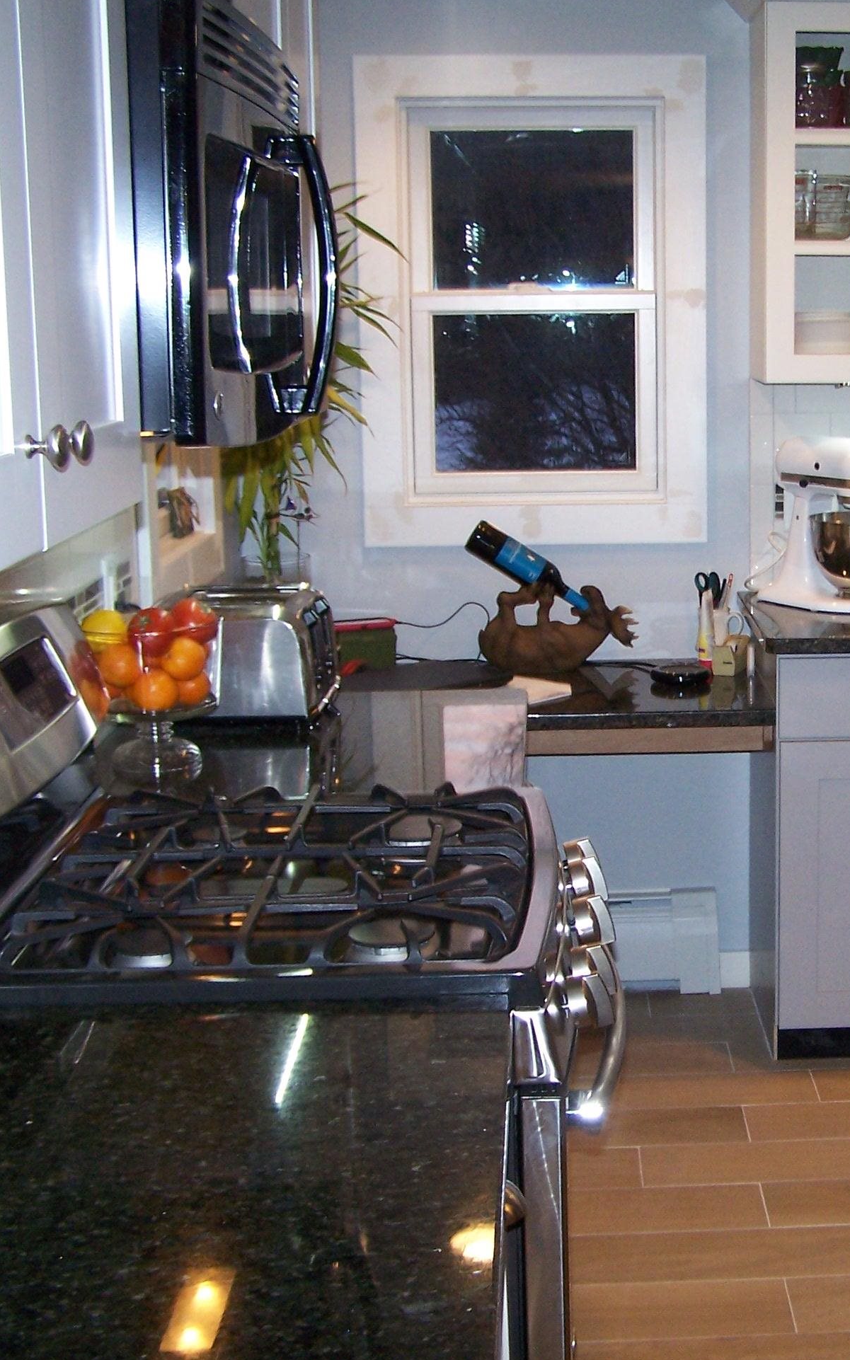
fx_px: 2002
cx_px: 741
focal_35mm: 54
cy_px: 681
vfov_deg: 37.5
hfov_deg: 23.4
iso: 140
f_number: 2.8
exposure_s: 1/60
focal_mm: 6.3
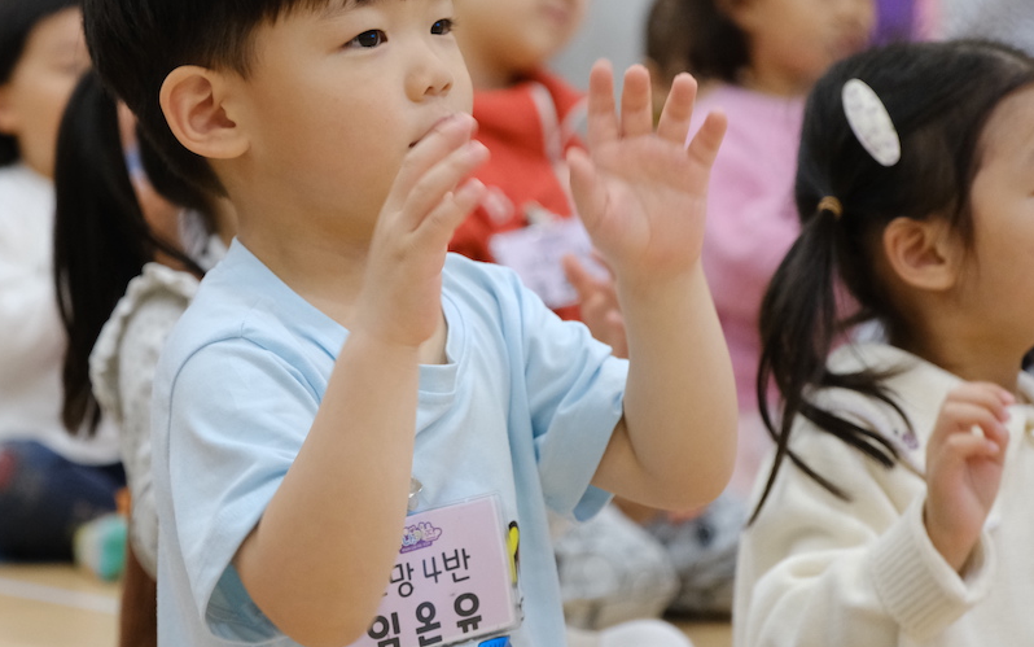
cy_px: 251
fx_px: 4312
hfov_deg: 13.7
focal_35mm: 153
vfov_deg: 8.6
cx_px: 377
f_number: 4
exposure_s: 1/125
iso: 3200
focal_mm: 78.3
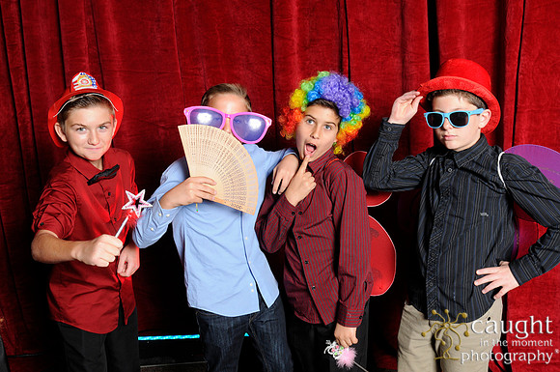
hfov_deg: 51.3
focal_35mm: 38
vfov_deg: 35.4
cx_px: 280
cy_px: 186
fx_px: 583
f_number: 8
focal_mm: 25
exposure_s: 1/60
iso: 400
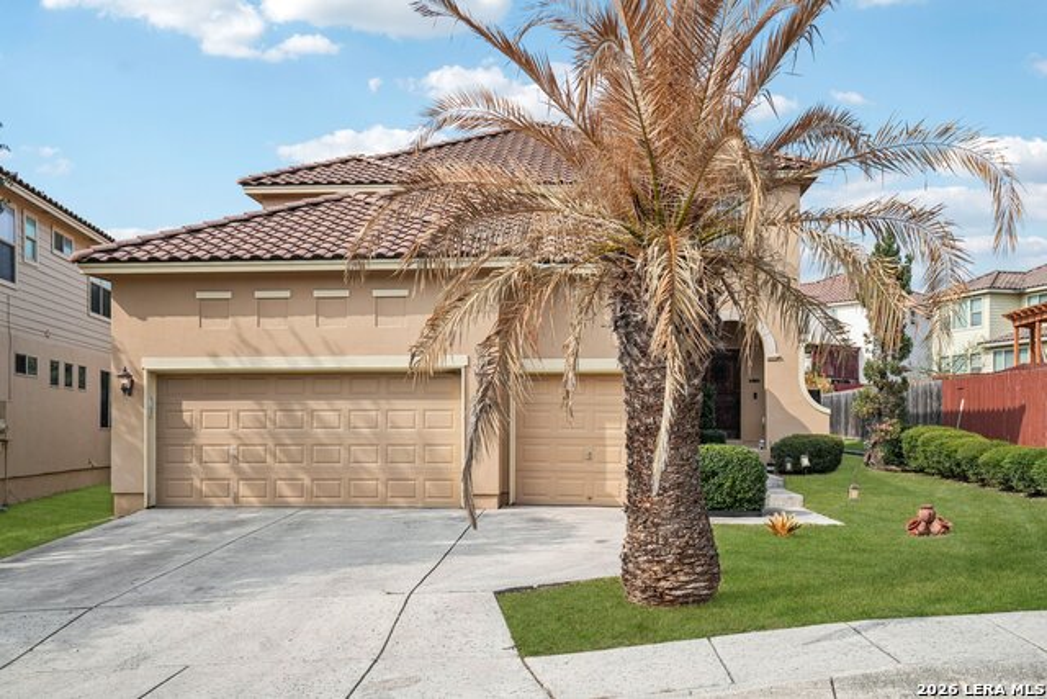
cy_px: 350
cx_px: 524
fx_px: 1018
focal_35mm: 35
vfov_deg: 37.9
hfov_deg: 54.4
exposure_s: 1/500
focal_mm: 35
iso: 200
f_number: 8
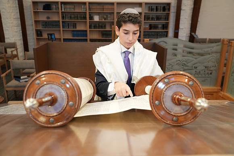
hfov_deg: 61.9
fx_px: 195
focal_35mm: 30
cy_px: 78
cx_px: 117
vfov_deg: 43.6
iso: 640
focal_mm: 30
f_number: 4
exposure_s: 1/80
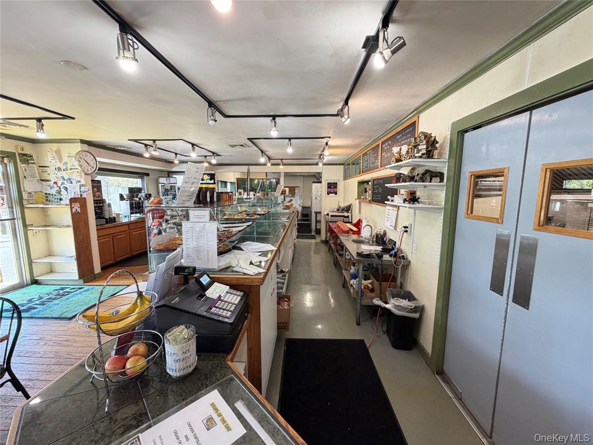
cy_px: 222
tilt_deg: -7.3
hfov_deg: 102.1
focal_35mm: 14
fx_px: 240
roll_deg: -0.3
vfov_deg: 85.7
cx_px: 296
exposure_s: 1/60
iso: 200
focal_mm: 2.22
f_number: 2.2
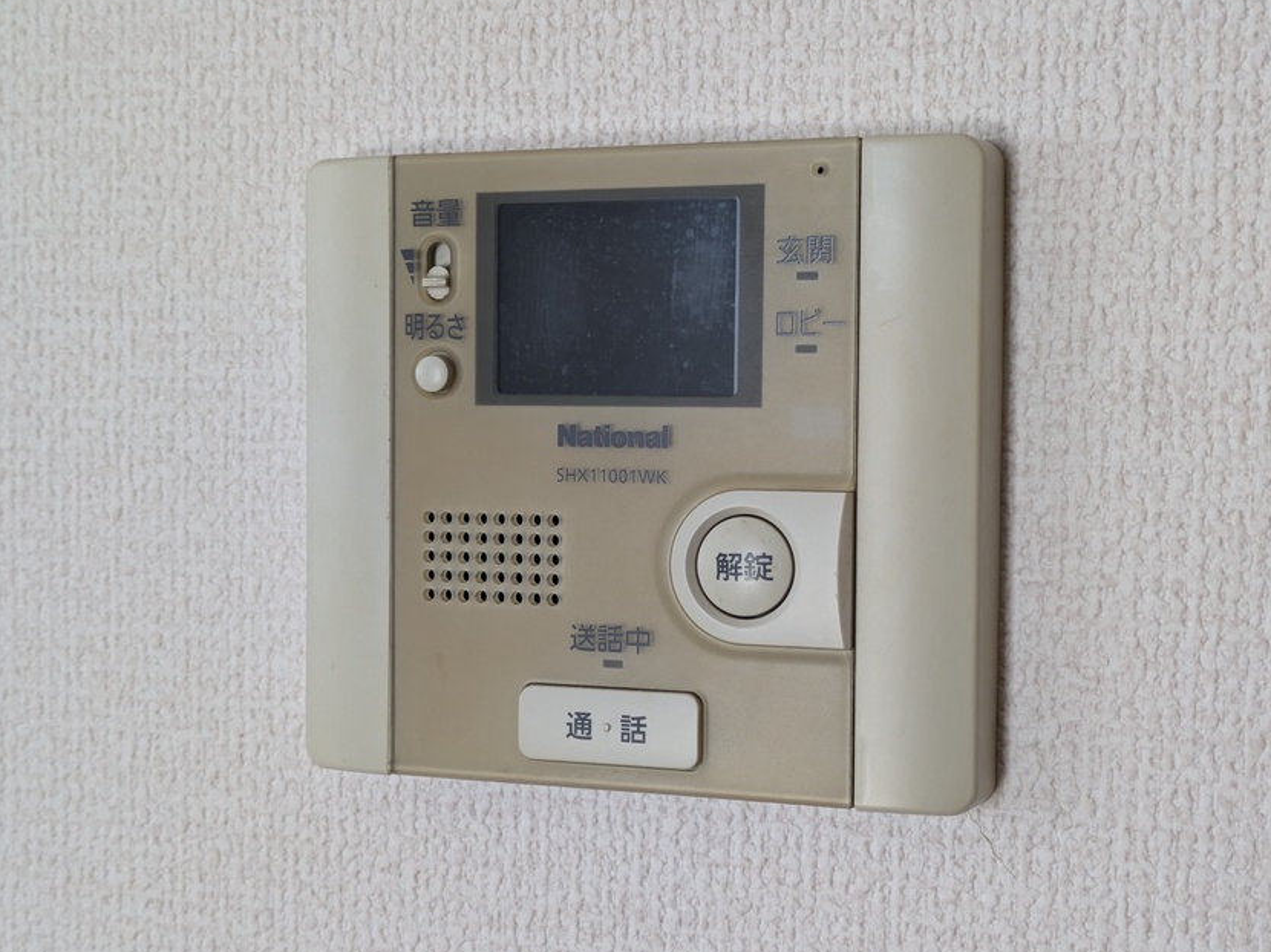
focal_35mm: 59
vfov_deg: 24.8
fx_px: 2166
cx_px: 611
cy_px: 471
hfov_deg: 32.7
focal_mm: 5.43
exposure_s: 1/120
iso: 129
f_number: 1.89
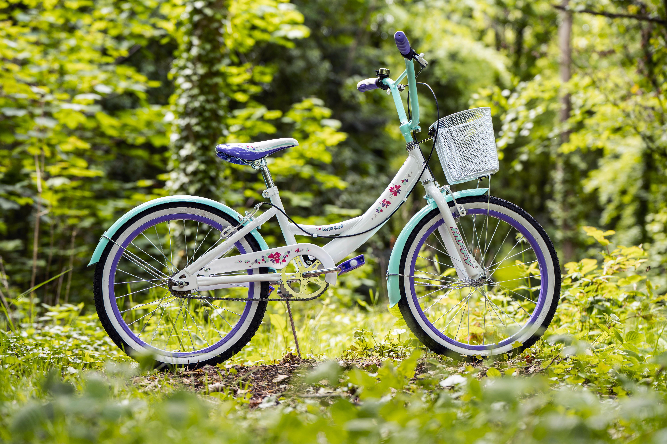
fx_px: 1649
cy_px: 222
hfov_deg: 22.9
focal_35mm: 89
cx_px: 334
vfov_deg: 15.4
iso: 125
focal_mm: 89
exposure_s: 1/100
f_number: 3.5
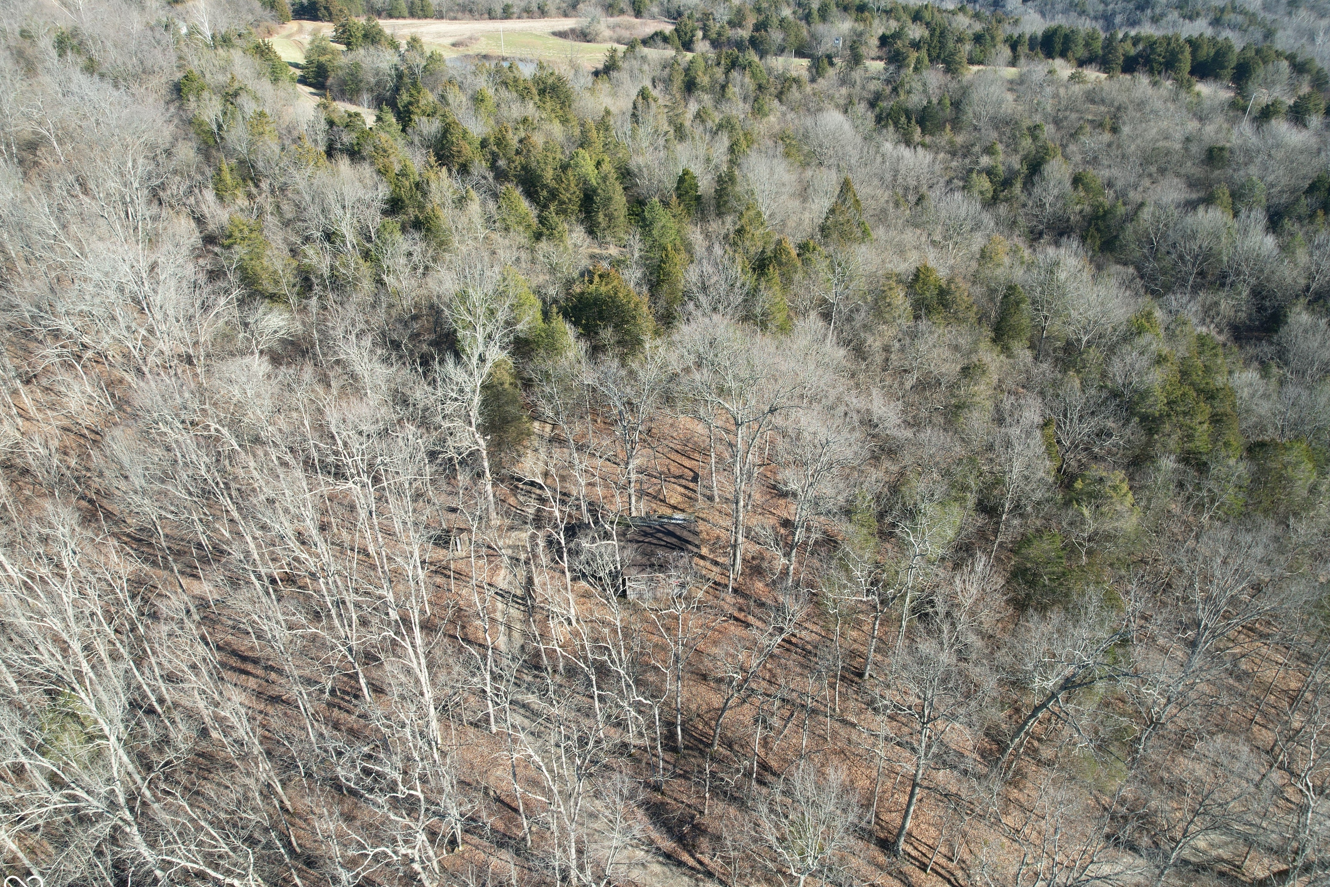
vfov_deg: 55.1
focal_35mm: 23
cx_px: 679
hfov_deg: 76.1
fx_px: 850
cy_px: 452
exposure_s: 1/500
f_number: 2.8
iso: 100
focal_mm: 8.38
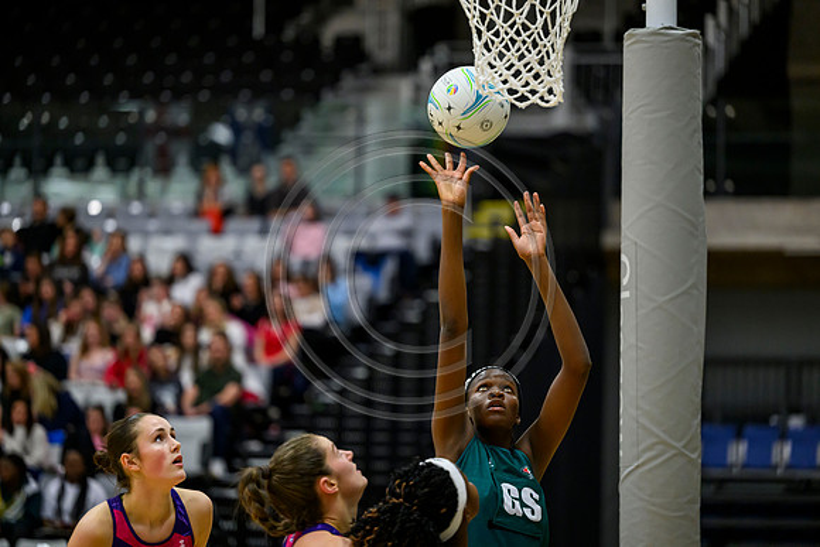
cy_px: 274
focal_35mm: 160
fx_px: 3645
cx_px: 410
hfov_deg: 12.8
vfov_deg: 8.6
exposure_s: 1/1000
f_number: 2.8
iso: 4000
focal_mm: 160
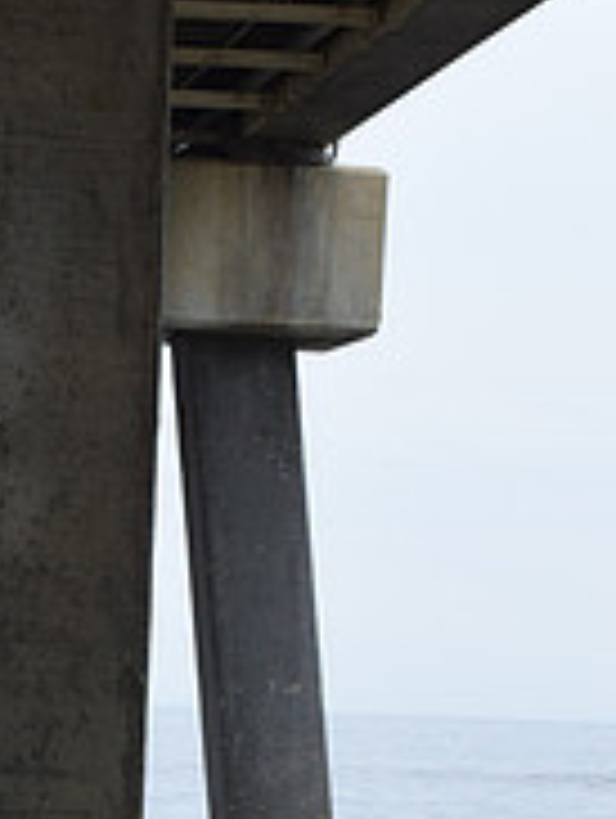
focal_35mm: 156
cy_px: 1130
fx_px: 3693
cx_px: -196
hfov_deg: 9.4
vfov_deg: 12.2
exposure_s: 1/250
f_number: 8
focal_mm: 34
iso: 250
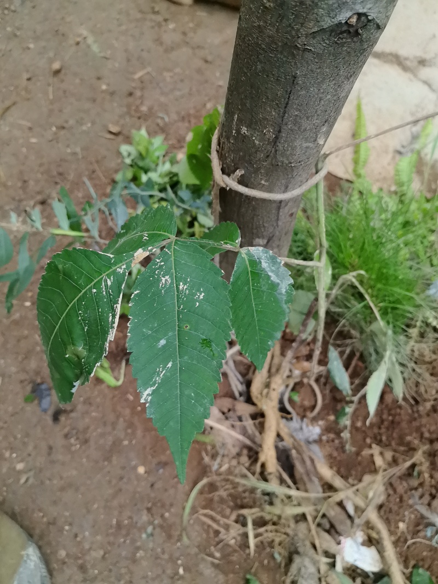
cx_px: 219
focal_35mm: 27
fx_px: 456
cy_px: 292
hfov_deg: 51.3
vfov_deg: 65.3
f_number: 1.9
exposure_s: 1/167
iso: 500
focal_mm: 5.52
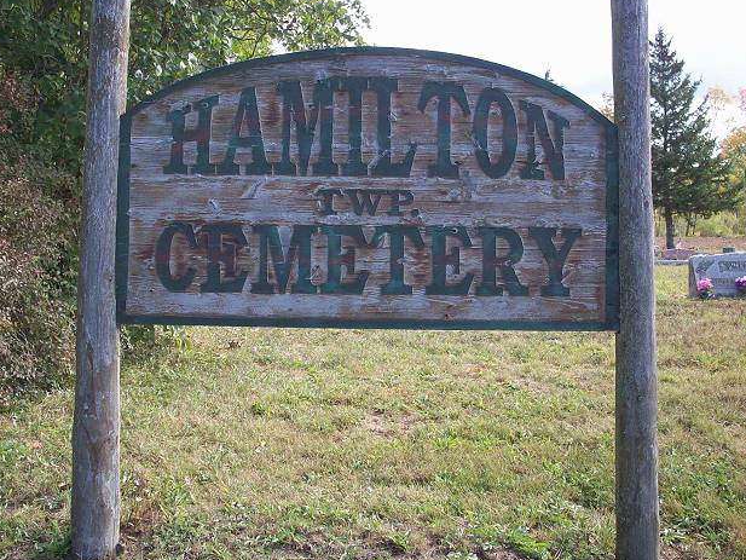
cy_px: 270
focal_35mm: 48
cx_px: 368
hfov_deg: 39.6
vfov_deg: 30.3
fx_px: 1035
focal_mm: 6.2
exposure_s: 1/263
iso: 80
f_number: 2.8
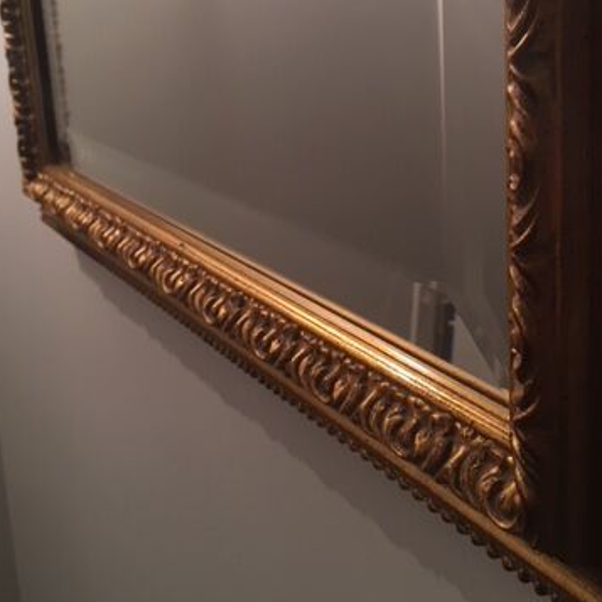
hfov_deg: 36.6
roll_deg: +2.2
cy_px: 160
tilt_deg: -11.3
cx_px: 366
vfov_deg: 36.1
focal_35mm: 46
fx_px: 905
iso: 64
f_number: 2.2
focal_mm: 4.15
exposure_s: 1/33
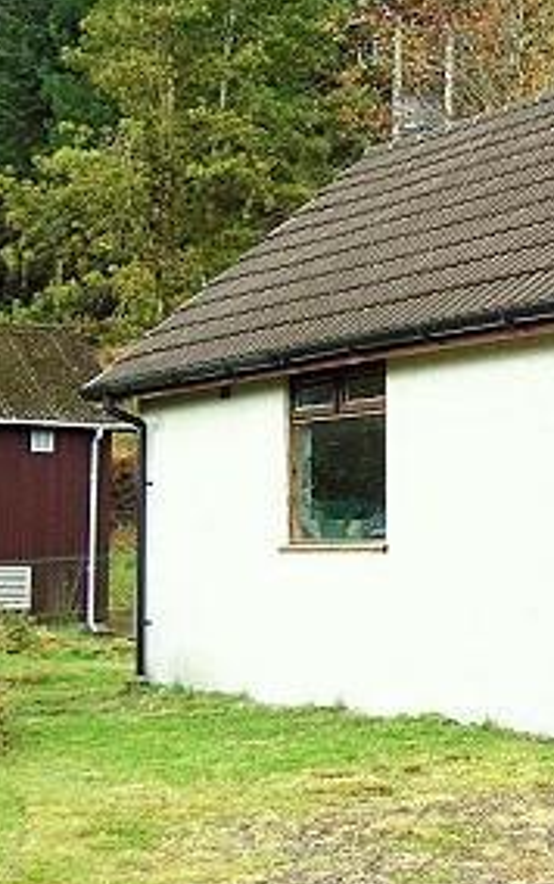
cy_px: 319
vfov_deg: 25.1
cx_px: 669
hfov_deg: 15.4
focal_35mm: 82
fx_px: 1977
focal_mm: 9.2
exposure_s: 1/400
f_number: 3
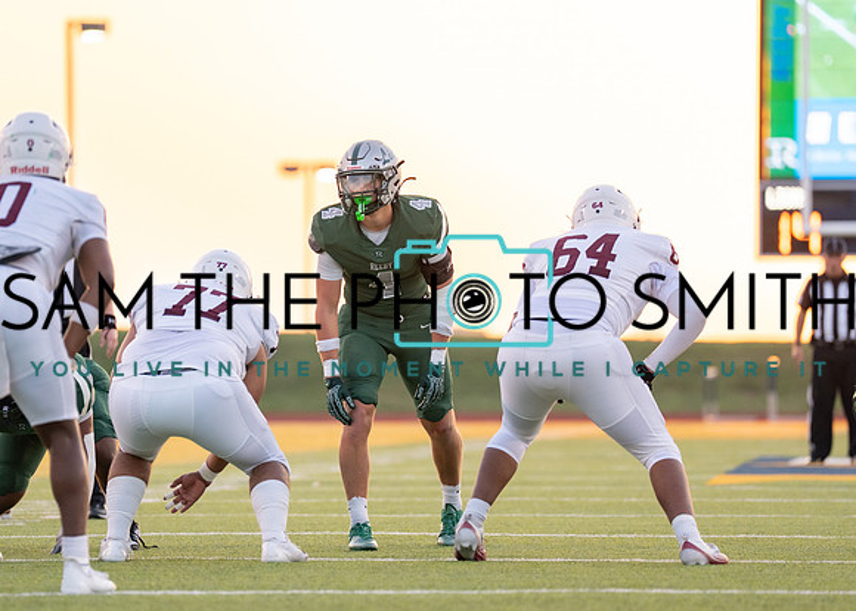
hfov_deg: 6.3
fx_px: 7757
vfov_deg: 4.5
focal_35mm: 319
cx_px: 389
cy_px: 283
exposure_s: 1/1250
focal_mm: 200
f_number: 2.8
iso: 500
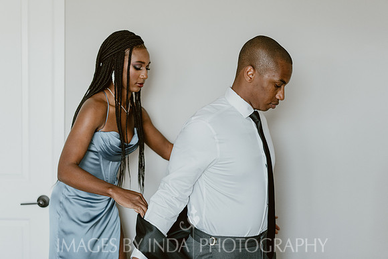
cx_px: 194
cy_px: 130
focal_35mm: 55
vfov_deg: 24.6
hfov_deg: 36.2
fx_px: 593
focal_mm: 55
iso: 800
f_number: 2.8
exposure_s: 1/200
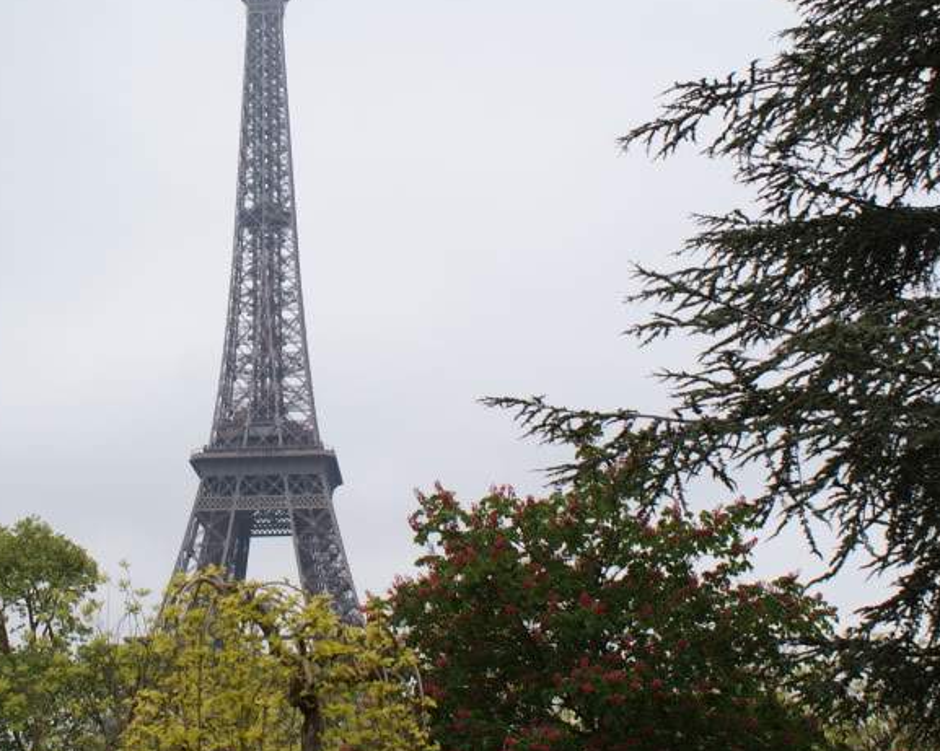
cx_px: 261
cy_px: 286
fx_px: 1529
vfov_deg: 27.5
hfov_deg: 33.6
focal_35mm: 55
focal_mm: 22
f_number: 5.6
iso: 100
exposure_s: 1/160
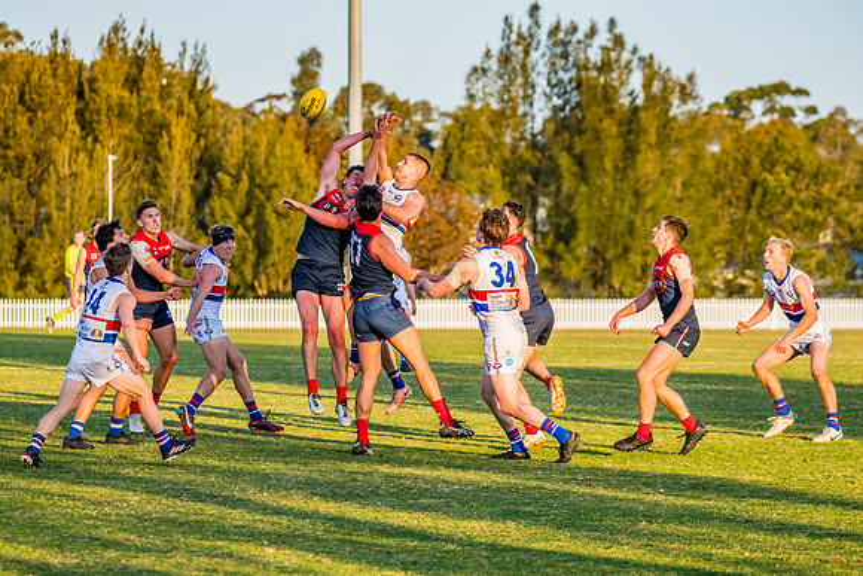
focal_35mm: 182
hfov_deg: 11.3
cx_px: 414
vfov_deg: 7.5
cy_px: 287
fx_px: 4368
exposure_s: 1/1600
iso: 800
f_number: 5.6
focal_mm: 170
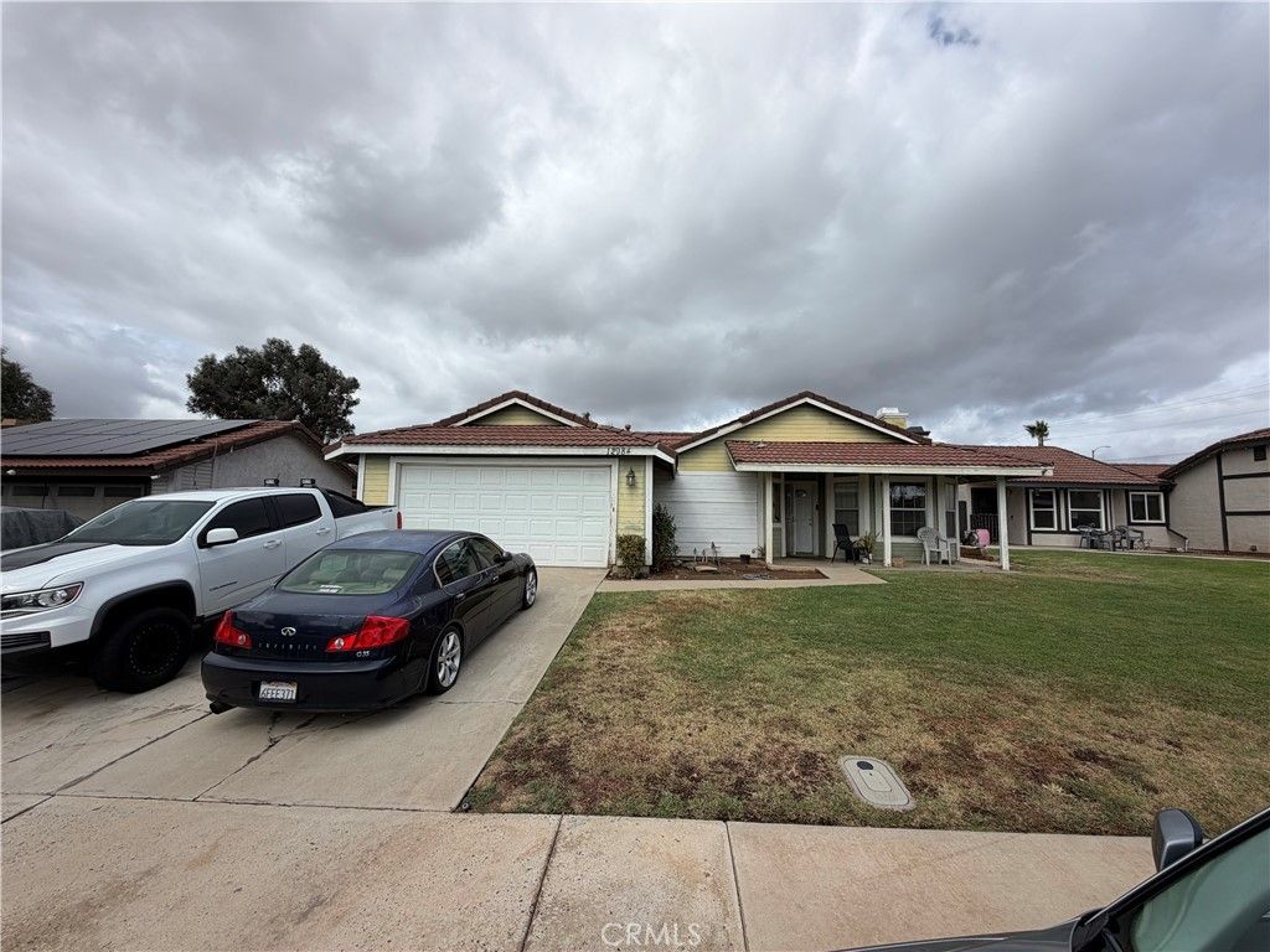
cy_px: 476
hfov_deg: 102.1
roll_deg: -1.6
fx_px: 514
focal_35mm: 14
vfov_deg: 85.7
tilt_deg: +5.3
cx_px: 635
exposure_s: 1/1033
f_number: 2.2
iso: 20
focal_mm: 2.22
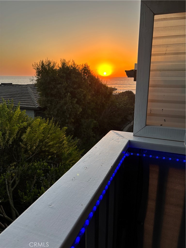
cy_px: 124
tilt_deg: -14.1
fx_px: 186
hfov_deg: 53.1
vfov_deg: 67.3
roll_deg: -1.2
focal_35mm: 26
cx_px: 93
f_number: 1.6
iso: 50
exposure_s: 1/280
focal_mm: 5.96
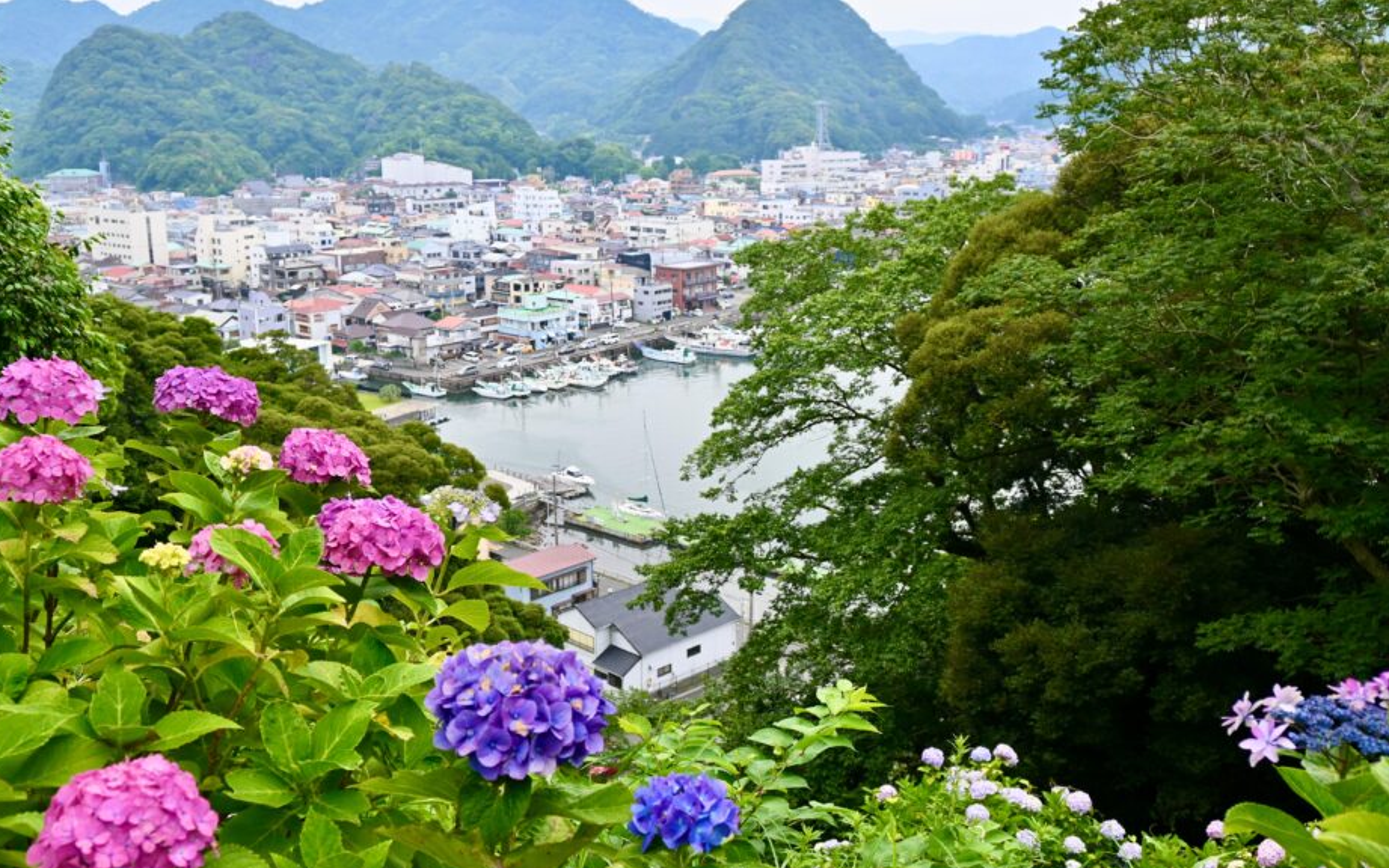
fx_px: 1319
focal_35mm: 35
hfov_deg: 55.5
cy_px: 417
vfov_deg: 36.4
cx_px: 642
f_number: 5.6
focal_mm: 20.5
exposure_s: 1/250
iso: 180
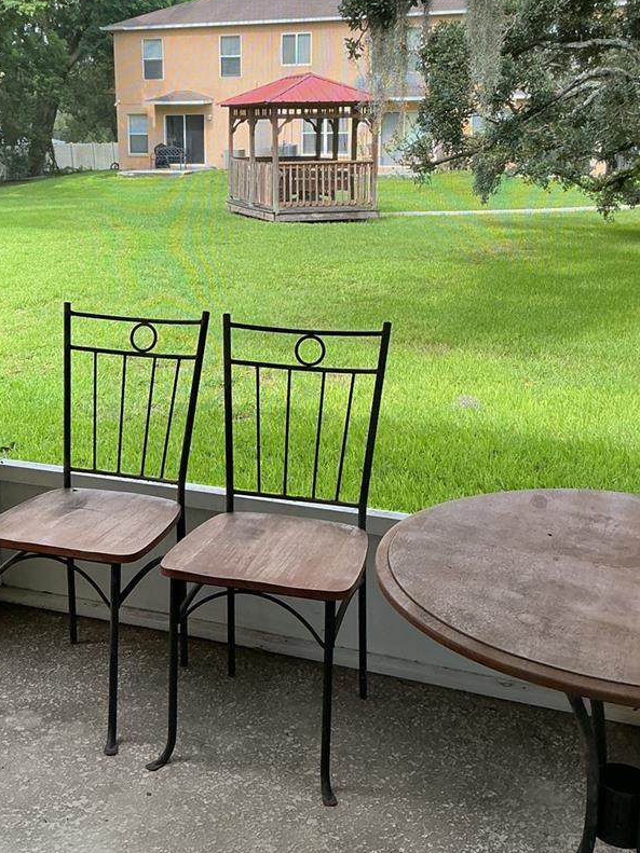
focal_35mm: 44
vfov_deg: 42.6
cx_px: 237
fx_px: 1085
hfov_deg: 32.7
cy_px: 321
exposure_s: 1/196
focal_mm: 3
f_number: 1.8
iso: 20
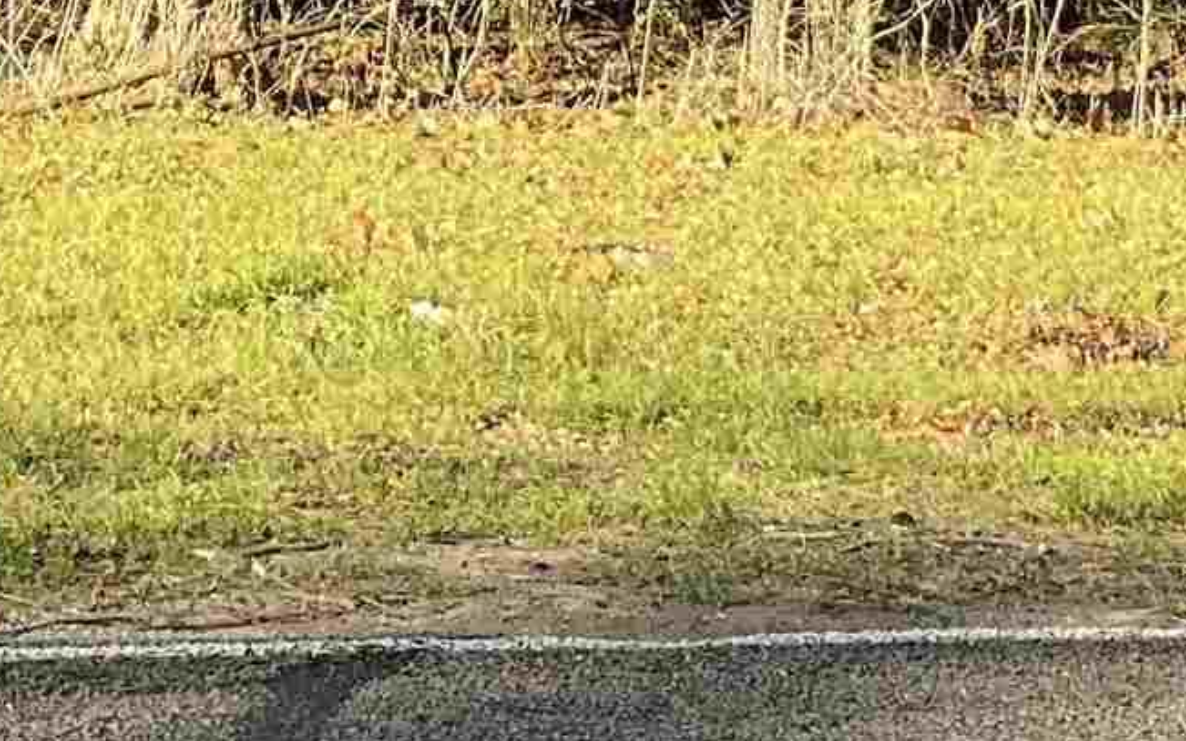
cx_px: 470
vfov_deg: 8.7
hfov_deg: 14.4
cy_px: -502
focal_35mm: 145
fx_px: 4687
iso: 25
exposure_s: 1/428
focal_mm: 3
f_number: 1.8
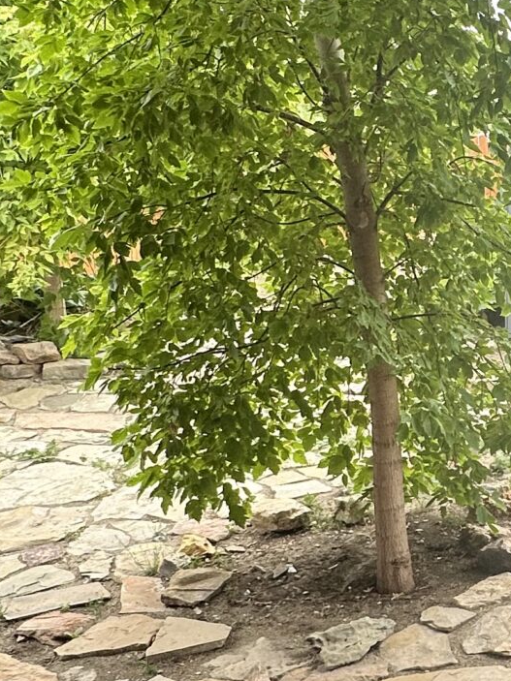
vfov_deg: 37.5
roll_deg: -1.5
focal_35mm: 51
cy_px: 374
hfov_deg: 24.6
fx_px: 1004
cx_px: 680
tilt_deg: -11.8
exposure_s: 1/99
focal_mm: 2.22
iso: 40
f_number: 2.2
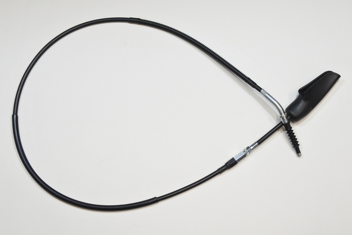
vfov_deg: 26.5
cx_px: 176
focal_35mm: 51
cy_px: 118
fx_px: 499
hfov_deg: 38.9
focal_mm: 18.9
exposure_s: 1/100
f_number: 4.5
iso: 800
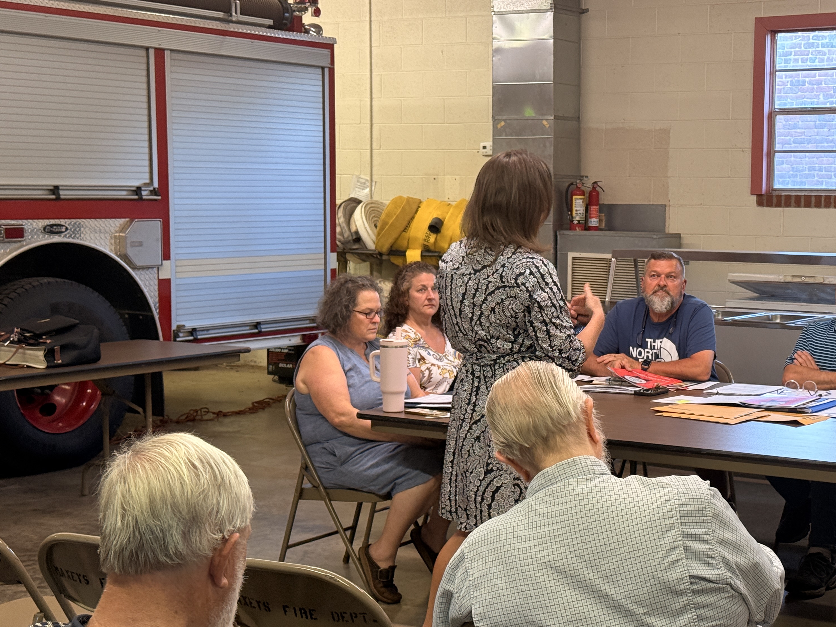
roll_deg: -0.1
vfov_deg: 22.6
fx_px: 1570
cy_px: 353
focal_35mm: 65
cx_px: 555
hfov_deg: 29.6
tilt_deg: -5.4
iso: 200
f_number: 1.78
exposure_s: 1/60
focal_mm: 6.76
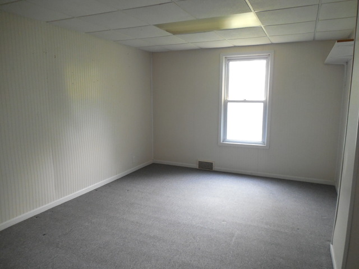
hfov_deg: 69.4
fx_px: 259
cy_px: 134
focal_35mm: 25
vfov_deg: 54.9
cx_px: 180
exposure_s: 1/30
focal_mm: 4.5
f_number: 3.3
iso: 360
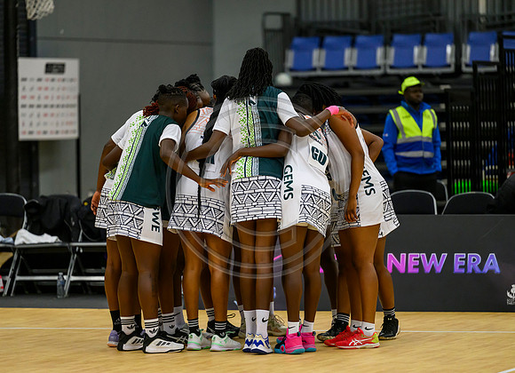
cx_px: 235
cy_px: 187
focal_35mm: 216
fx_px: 3181
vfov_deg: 6.7
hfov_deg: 9.3
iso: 4000
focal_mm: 200
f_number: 3.2
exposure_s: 1/1250
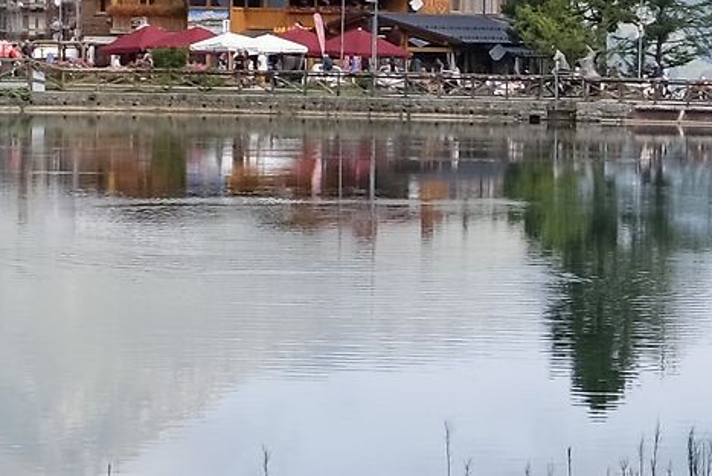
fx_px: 2949
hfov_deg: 13.8
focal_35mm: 149
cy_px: -142
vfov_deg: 9.1
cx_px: 401
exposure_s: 1/125
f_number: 7.1
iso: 160
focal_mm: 19.6
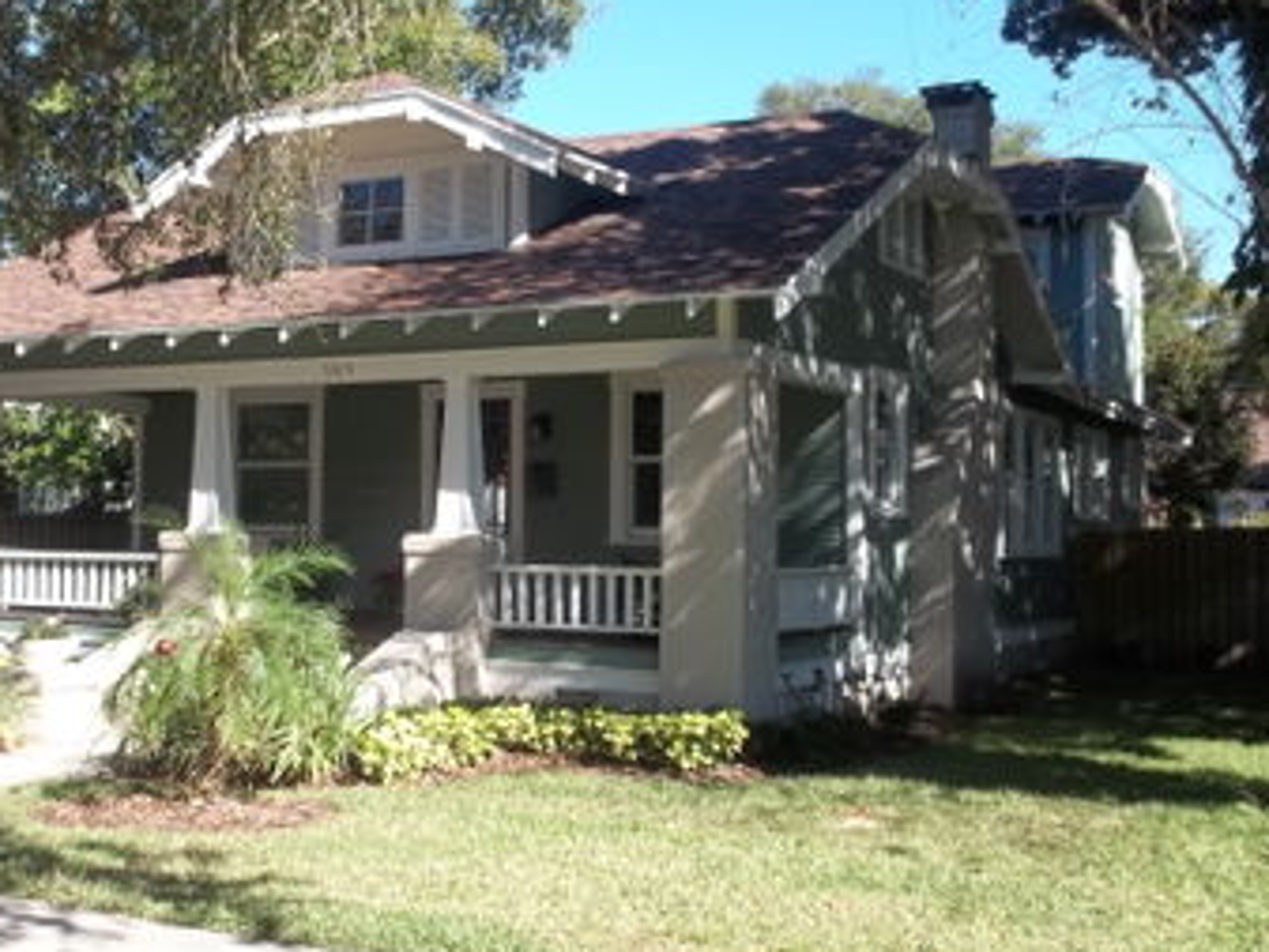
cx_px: 508
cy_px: 444
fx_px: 1724
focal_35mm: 47
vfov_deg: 30.9
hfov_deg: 40.2
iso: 64
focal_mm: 5.9
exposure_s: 1/320
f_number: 3.3
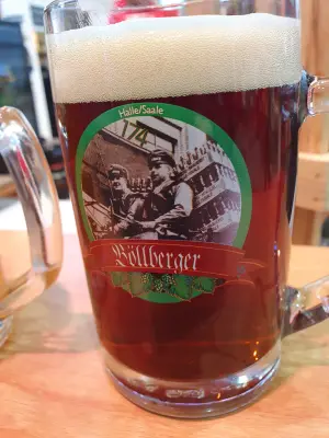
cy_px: 219
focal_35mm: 26
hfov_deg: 53.1
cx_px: 164
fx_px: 329
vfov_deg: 67.3
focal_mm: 4.32
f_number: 2.4
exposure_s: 1/50
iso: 320
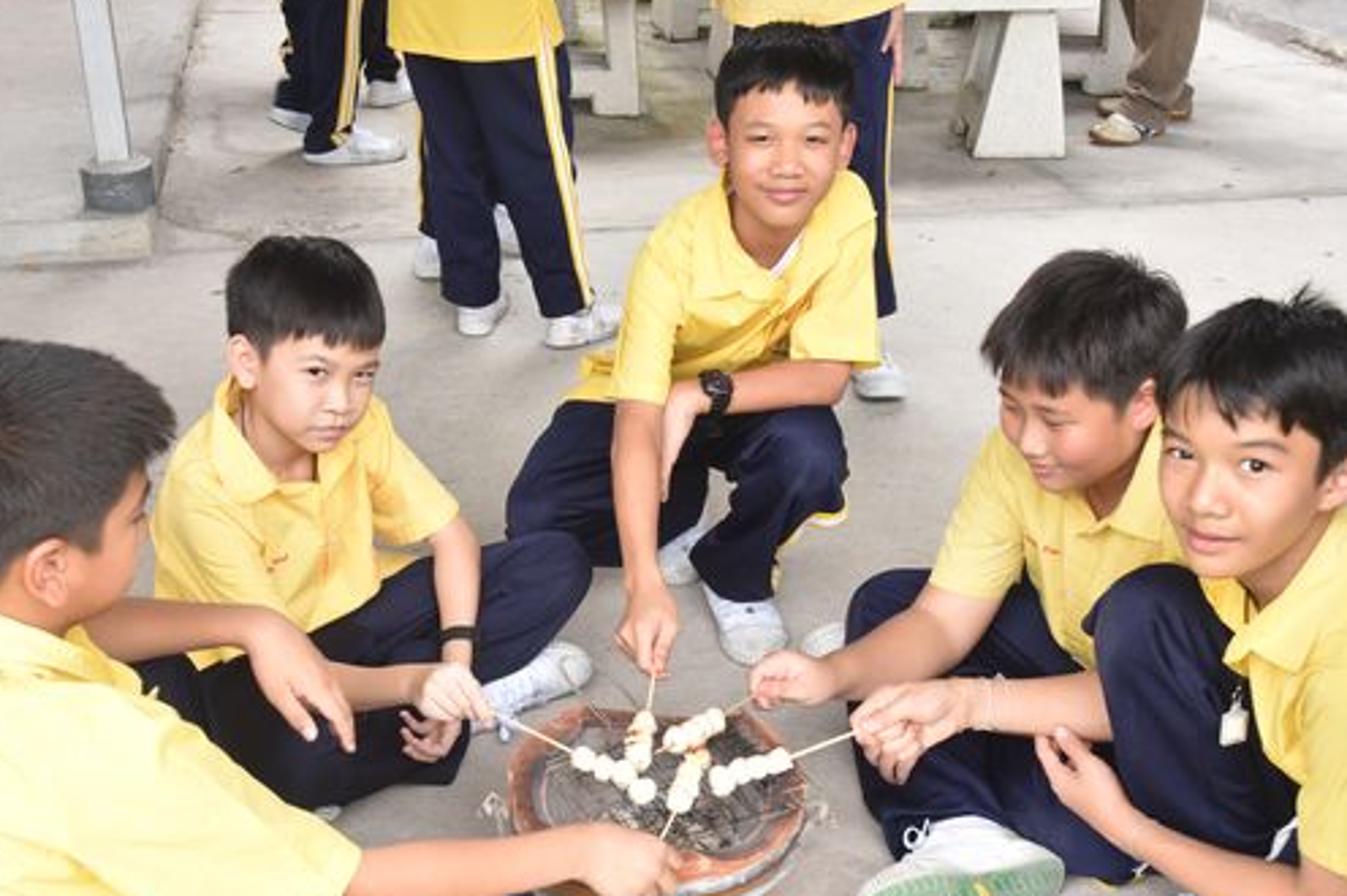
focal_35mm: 46
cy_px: 524
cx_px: 665
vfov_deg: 29.2
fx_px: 1720
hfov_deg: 42.8
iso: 2000
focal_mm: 38
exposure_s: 1/160
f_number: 4
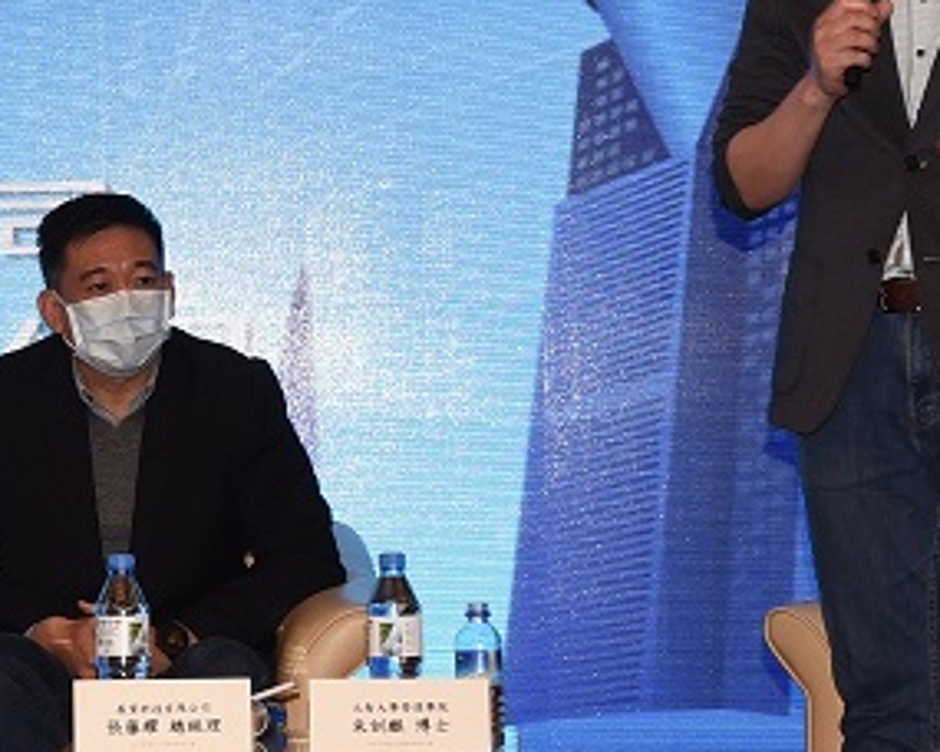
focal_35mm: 167
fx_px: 4646
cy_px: 320
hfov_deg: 11.3
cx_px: -244
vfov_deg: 9.3
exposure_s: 1/60
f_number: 7.1
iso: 800
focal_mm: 45
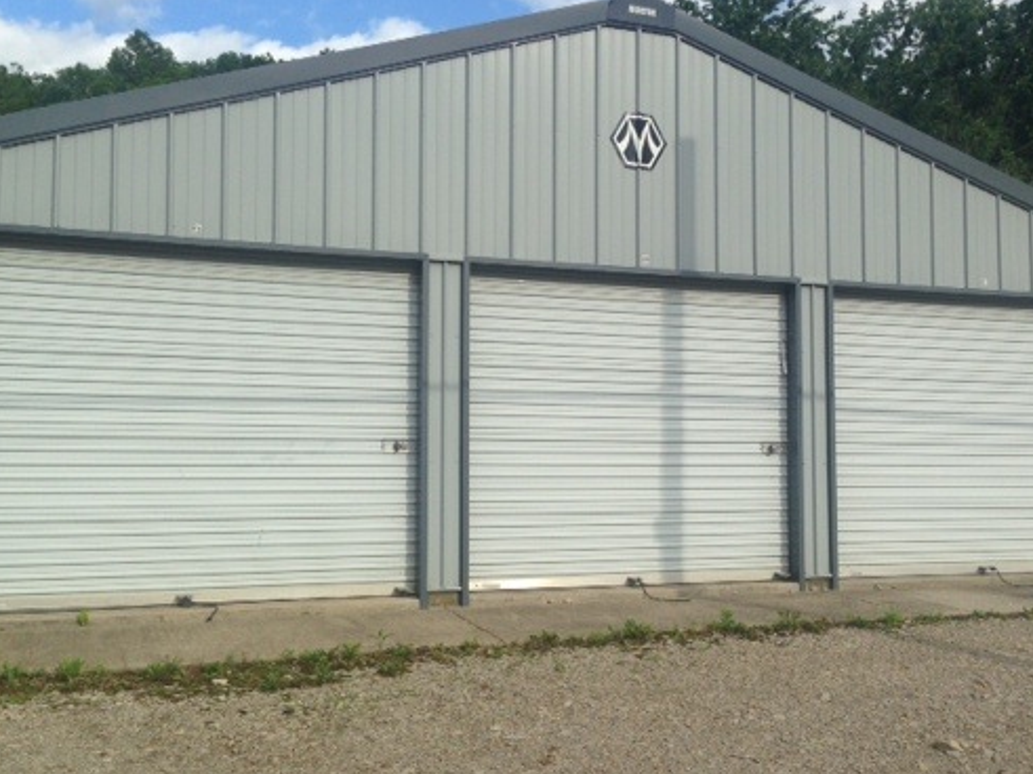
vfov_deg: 33.6
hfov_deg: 43.8
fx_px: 1283
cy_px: 387
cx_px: 583
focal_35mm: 43
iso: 50
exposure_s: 1/1232
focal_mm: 4.12
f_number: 2.4
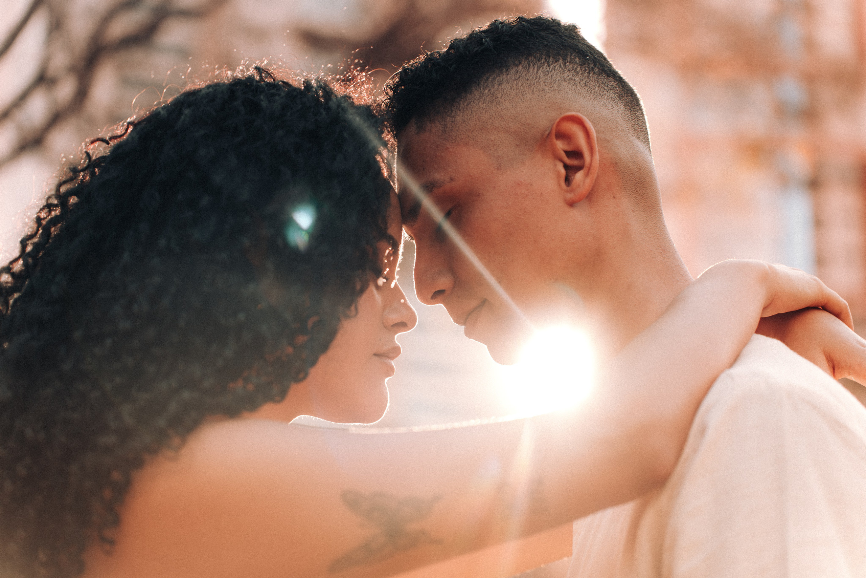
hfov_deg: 27.0
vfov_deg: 18.2
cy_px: 289
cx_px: 433
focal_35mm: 75
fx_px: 1804
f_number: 2.8
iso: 100
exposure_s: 1/200
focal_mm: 75
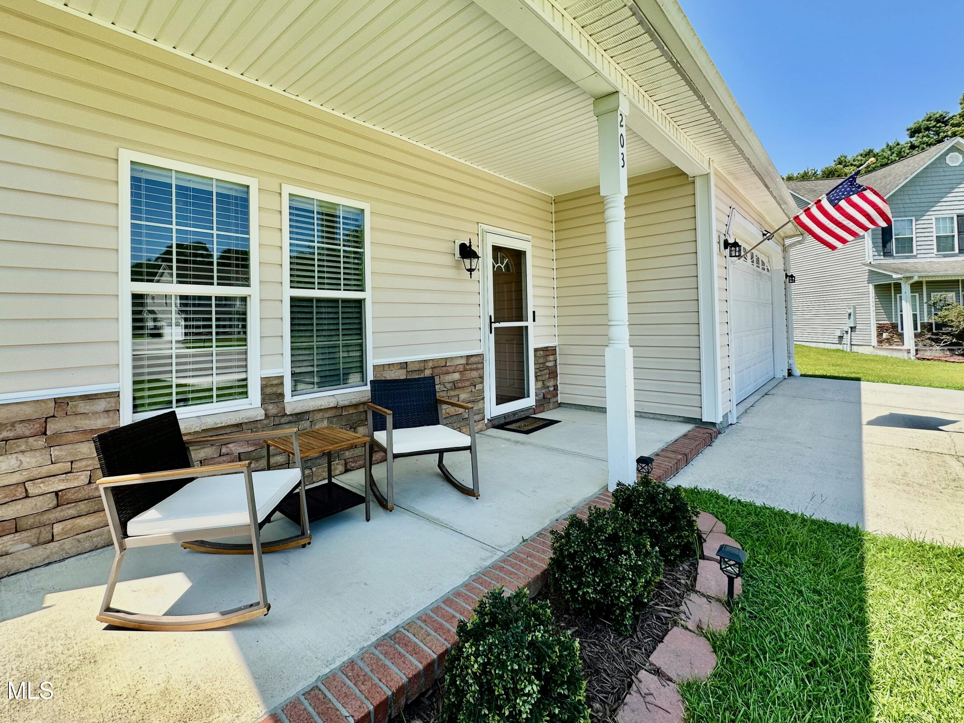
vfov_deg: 77.7
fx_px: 446
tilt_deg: +0.7
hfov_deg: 94.1
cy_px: 315
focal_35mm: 16
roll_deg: +1.9
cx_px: 429
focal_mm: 2.22
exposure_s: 1/739
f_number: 2.2
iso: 40
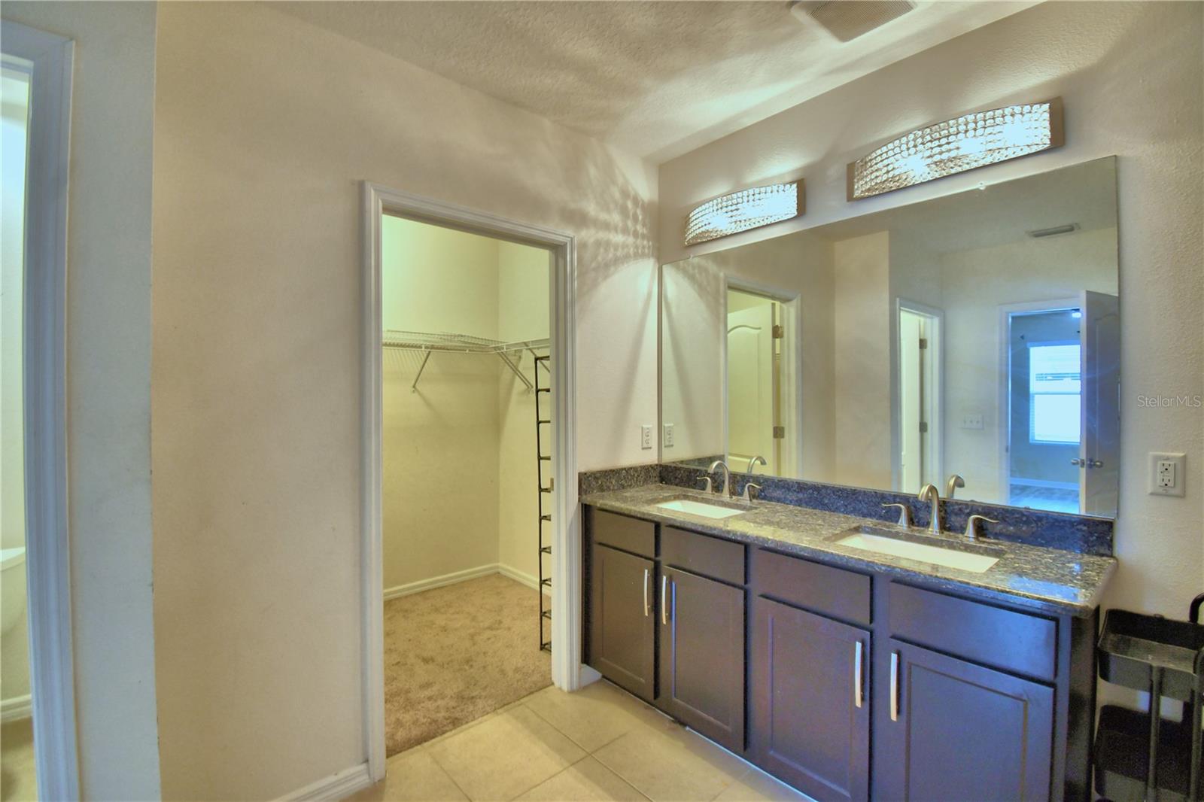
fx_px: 502
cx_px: 602
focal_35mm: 15
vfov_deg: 77.3
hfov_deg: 100.4
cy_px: 401
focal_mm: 10
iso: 400
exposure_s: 1/30
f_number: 4.5
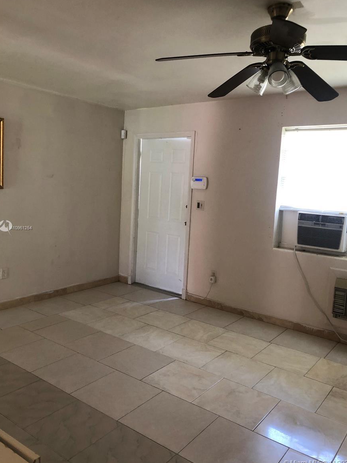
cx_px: 176
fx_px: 388
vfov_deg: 61.7
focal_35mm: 29
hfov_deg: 48.2
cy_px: 228
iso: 40
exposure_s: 1/15
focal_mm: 3.99
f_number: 1.8
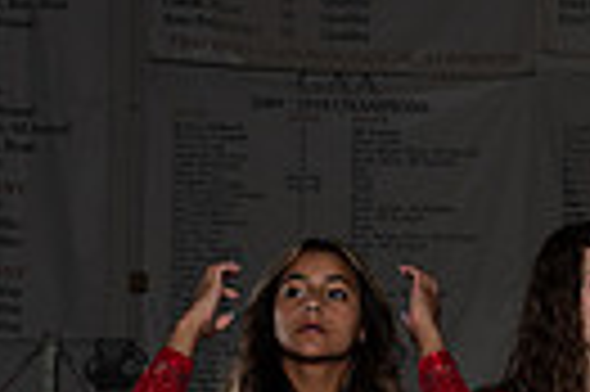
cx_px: 797
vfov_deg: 5.7
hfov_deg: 8.6
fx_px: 3863
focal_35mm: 236
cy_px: 813
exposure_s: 1/125
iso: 100
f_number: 14
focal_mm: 52
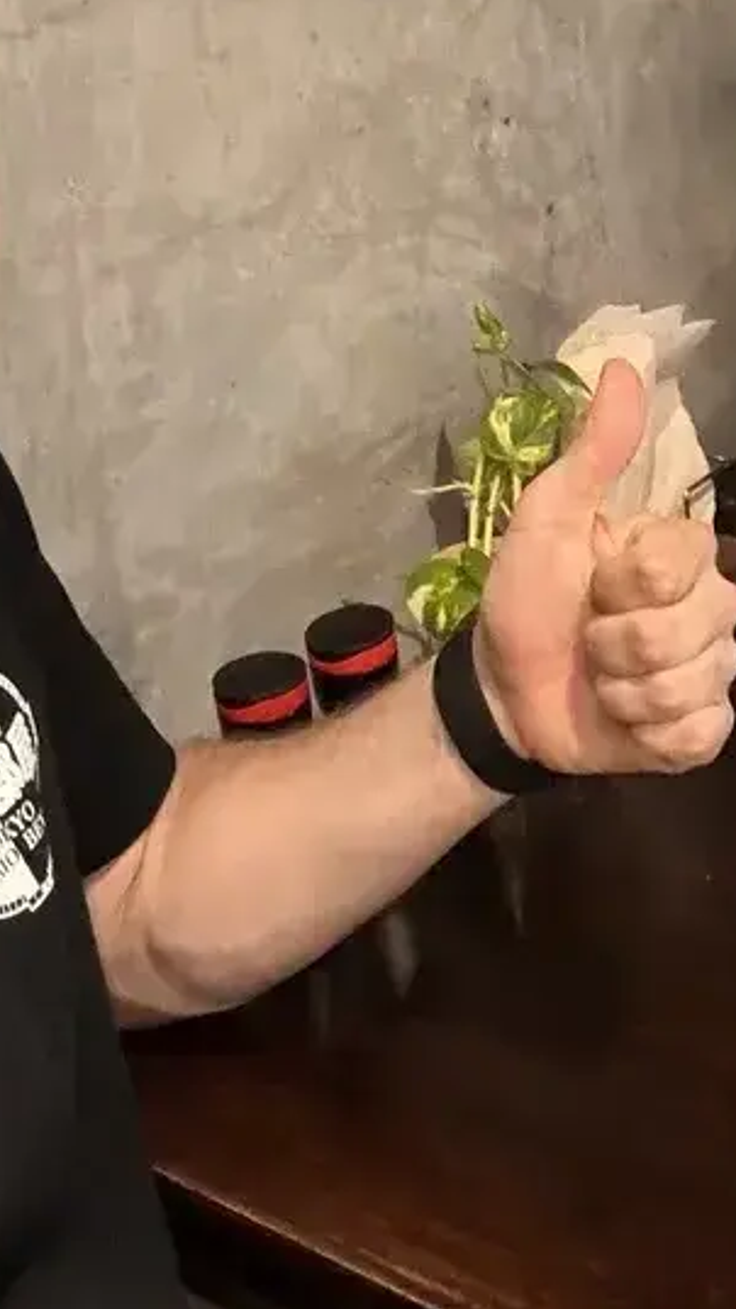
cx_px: 714
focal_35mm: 56
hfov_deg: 20.8
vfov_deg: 35.8
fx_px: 1943
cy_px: 227
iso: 400
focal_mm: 2.69
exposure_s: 1/33
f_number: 1.9
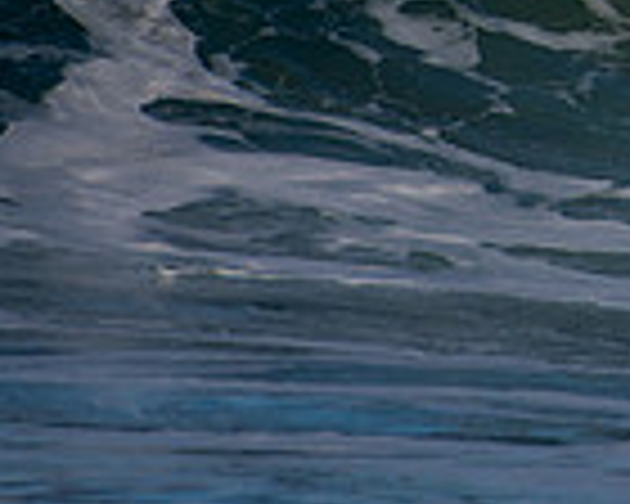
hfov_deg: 0.8
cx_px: 1116
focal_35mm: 2383
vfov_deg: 0.6
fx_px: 44432
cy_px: -228
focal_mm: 500
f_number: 5.6
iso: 125
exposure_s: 1/2000
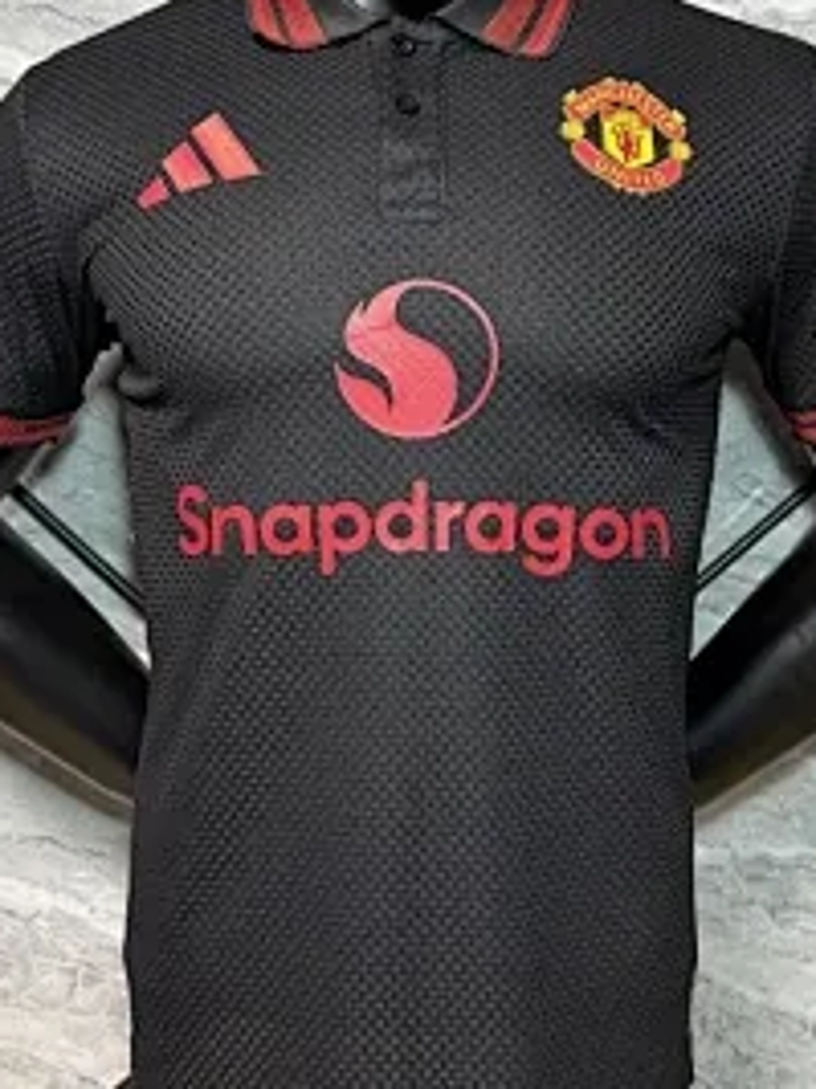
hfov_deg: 32.2
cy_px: 428
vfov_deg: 41.9
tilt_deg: -1.5
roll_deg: -0.8
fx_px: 1416
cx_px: 418
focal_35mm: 45
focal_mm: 6.76
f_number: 1.78
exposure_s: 1/50
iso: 250
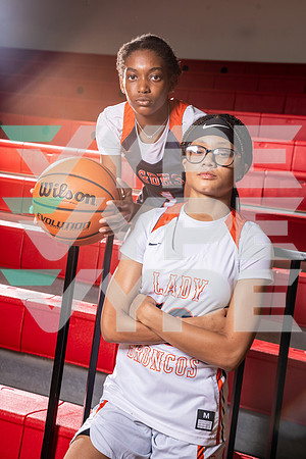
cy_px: 230
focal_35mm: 57
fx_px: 727
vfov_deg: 35.1
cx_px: 153
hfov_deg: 23.8
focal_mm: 57
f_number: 7.1
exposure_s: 1/250
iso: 320
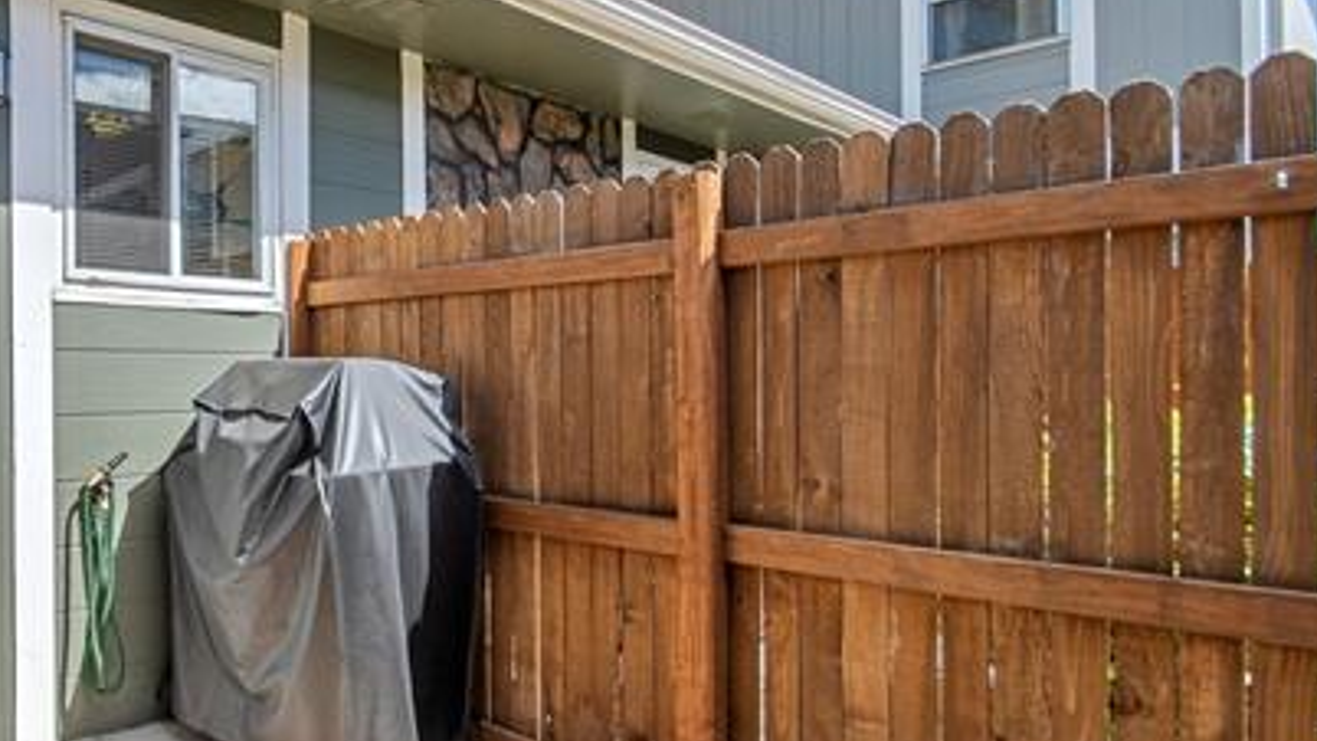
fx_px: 873
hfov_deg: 68.1
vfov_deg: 45.9
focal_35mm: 25
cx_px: 292
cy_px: 390
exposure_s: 1/200
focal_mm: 10
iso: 400
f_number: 8
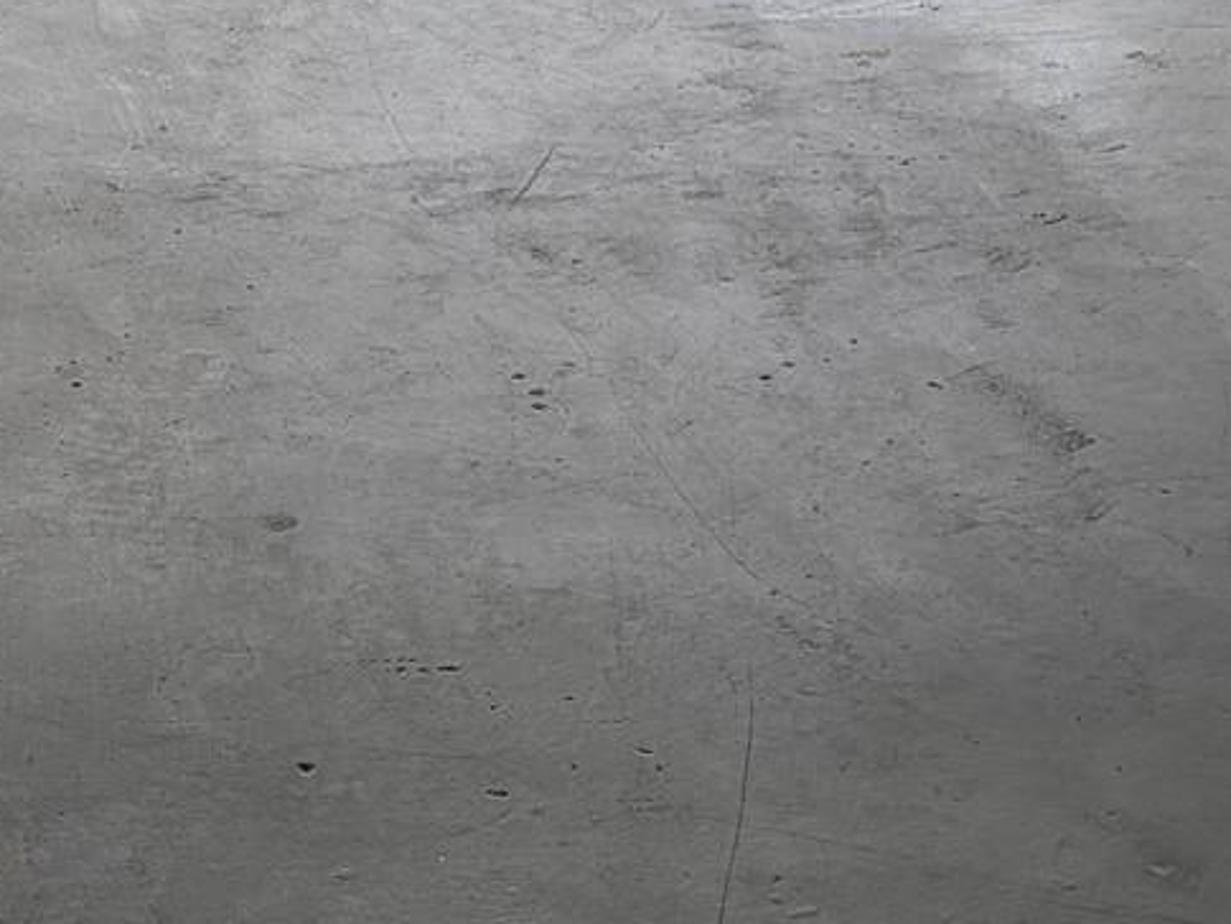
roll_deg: +1.9
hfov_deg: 22.3
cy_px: 171
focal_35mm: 86
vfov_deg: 17.0
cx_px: 165
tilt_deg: -23.2
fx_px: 3058
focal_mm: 5.96
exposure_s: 1/1099
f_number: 1.6
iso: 64
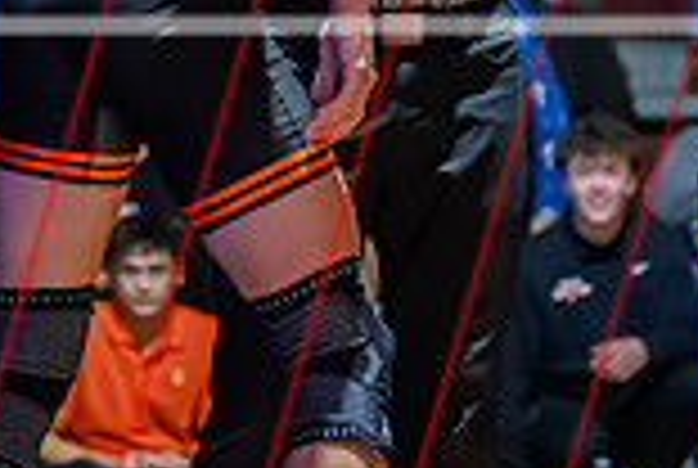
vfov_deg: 4.2
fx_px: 6411
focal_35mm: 330
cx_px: 744
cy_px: -90
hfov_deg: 6.2
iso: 12800
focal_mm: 81
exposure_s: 1/320
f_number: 2.8
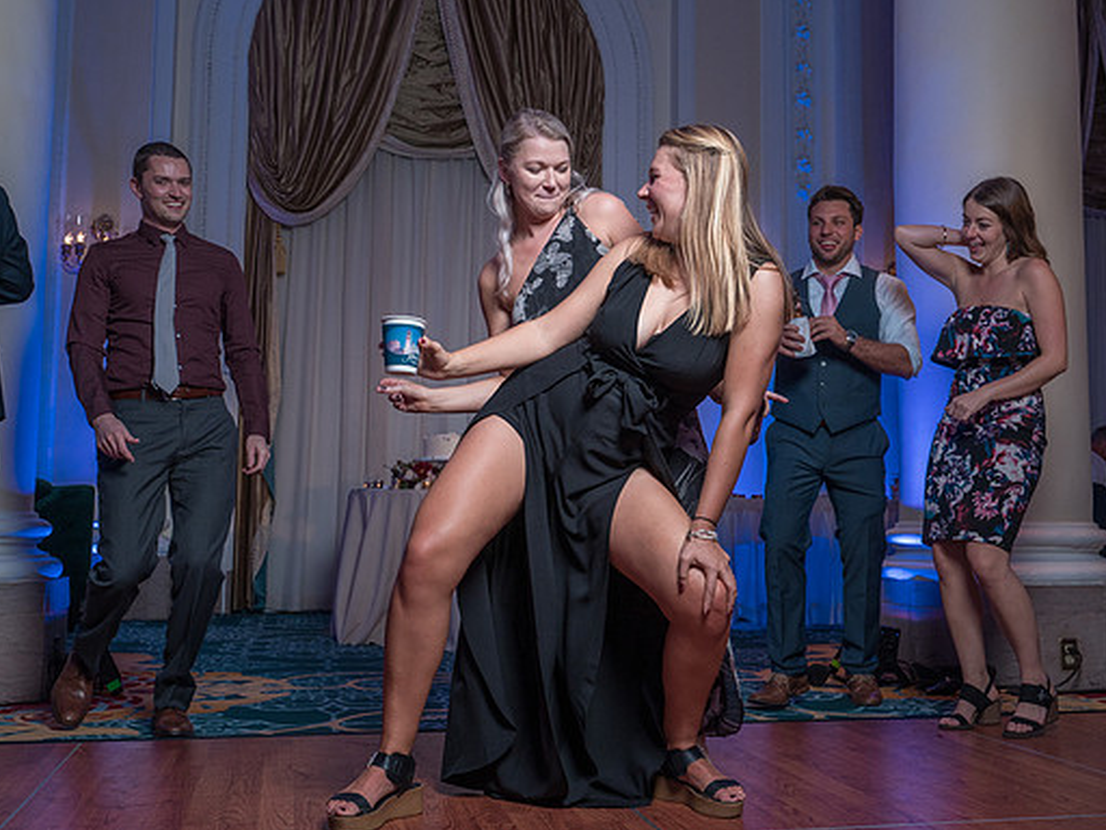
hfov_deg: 50.1
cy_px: 416
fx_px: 1182
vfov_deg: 38.7
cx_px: 568
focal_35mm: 37
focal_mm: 31
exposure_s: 1/200
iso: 2000
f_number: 5.6
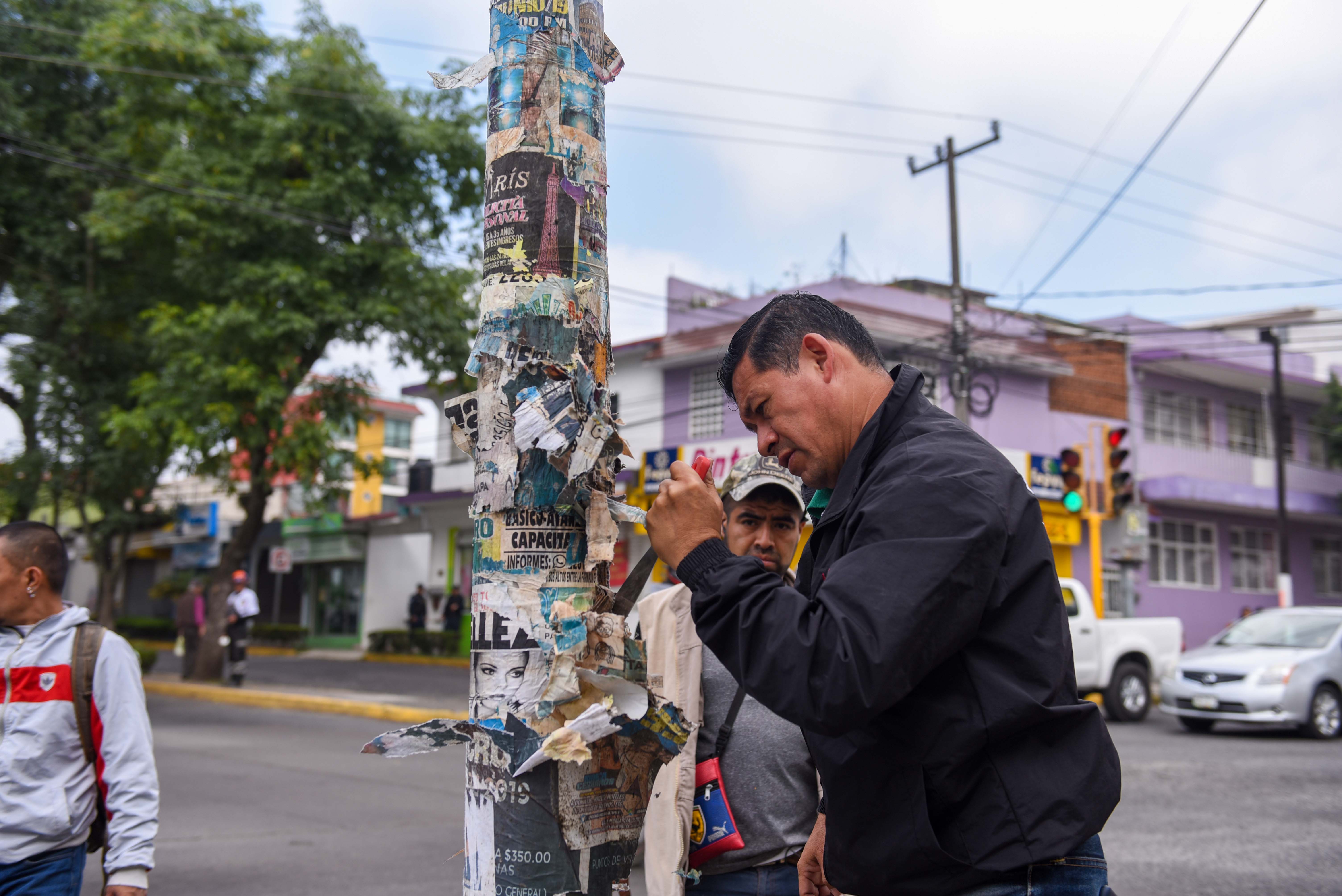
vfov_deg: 35.1
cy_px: 448
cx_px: 671
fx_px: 1417
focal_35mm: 38
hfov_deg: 50.7
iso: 160
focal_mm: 38
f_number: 4
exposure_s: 1/800
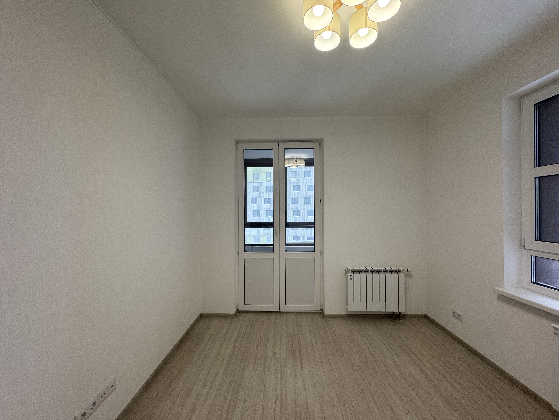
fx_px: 226
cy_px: 210
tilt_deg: -0.2
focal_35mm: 14
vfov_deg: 85.7
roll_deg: +0.2
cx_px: 280
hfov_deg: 102.1
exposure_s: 1/100
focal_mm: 2.22
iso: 125
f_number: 2.2
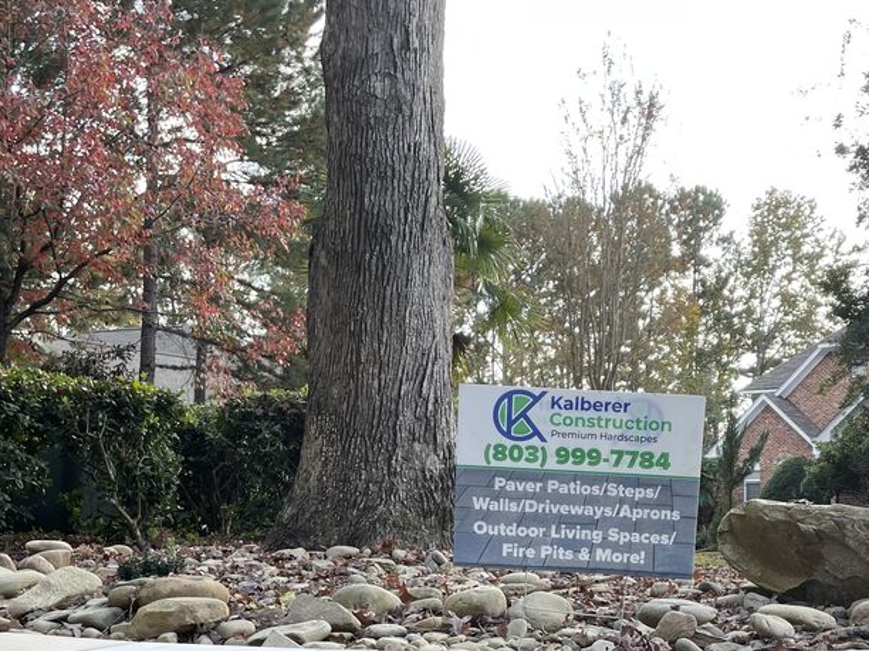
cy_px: 625
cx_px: 558
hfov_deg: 37.2
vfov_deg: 27.2
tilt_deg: -6.1
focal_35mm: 51
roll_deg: +0.2
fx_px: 1280
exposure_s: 1/186
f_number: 1.6
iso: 32
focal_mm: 4.2
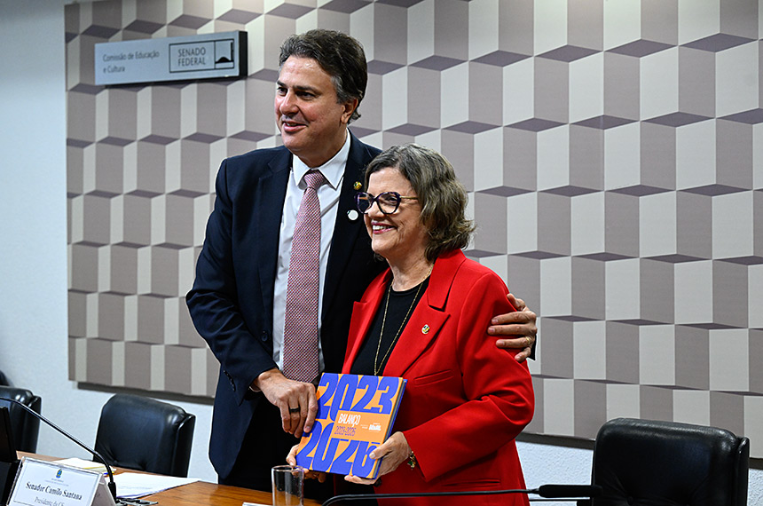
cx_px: 382
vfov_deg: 16.2
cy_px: 253
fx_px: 1777
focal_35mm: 84
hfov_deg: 24.2
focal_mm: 84
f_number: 5
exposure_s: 1/160
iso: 4000
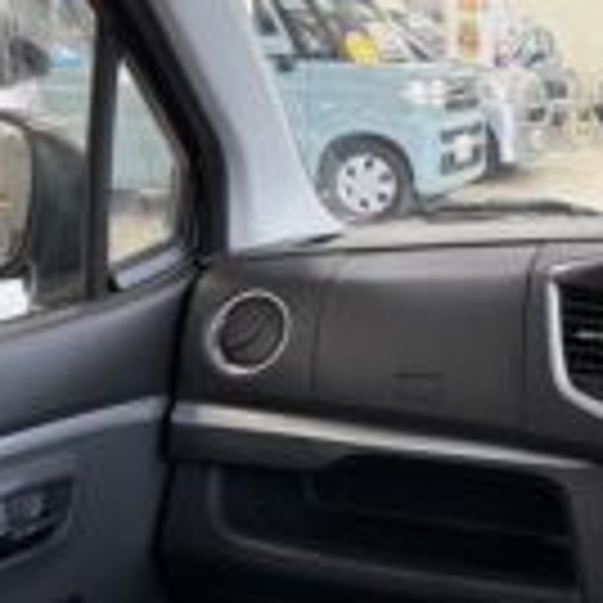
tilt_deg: -3.9
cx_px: 747
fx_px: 1182
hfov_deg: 25.3
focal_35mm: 60
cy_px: 155
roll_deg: -0.6
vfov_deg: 28.2
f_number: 1.6
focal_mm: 5.96
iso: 125
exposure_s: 1/108
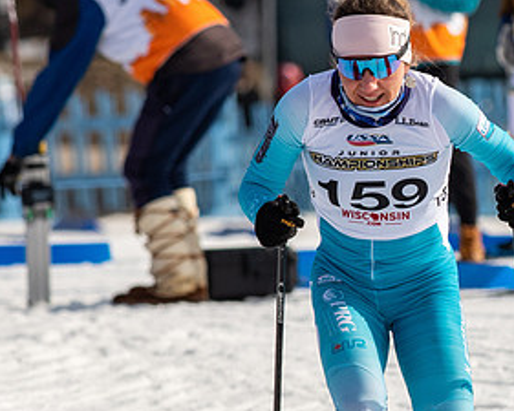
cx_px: 478
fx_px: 18337
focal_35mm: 1205
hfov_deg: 1.6
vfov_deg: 1.3
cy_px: 248
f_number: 7.1
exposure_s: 1/2000
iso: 400
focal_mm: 300
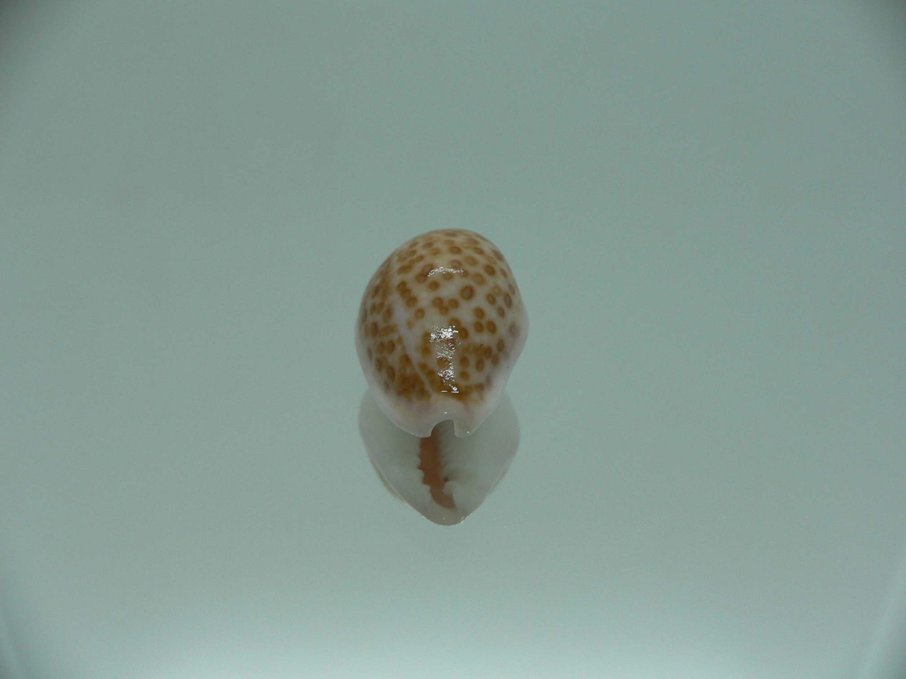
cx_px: 453
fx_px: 916
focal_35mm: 35
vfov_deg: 40.7
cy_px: 340
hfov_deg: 52.6
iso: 80
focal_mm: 4.6
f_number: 2.8
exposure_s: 1/60
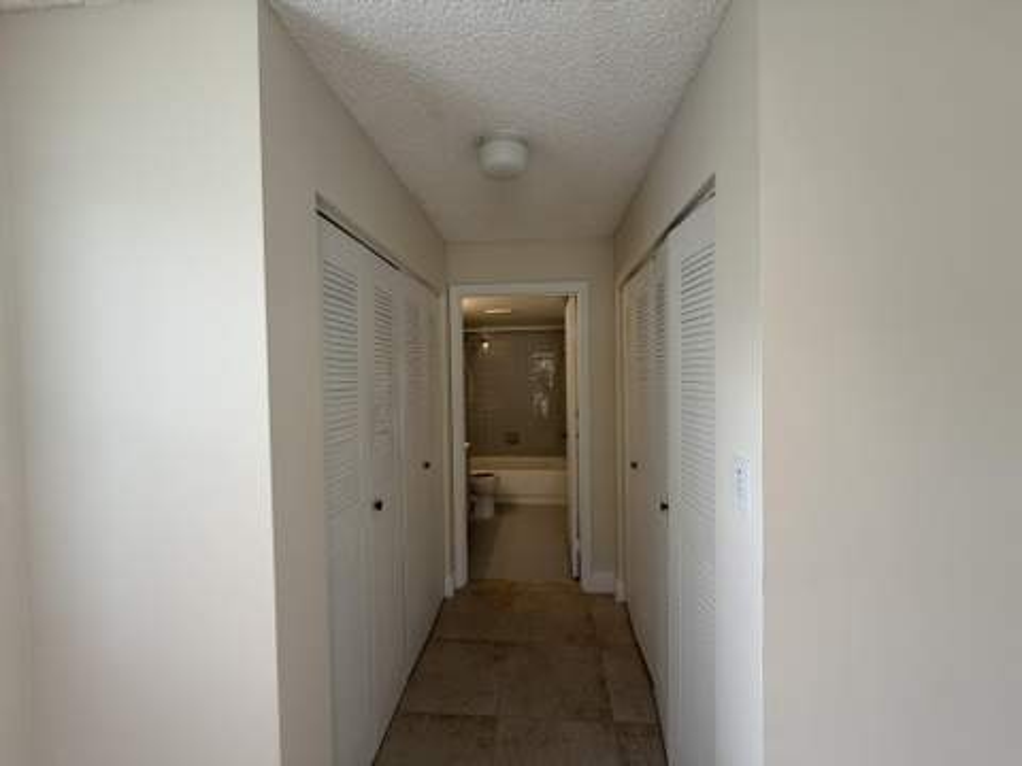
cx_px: 511
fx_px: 413
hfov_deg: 102.1
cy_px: 383
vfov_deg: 85.7
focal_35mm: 14
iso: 80
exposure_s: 1/121
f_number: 2.2
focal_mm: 2.22
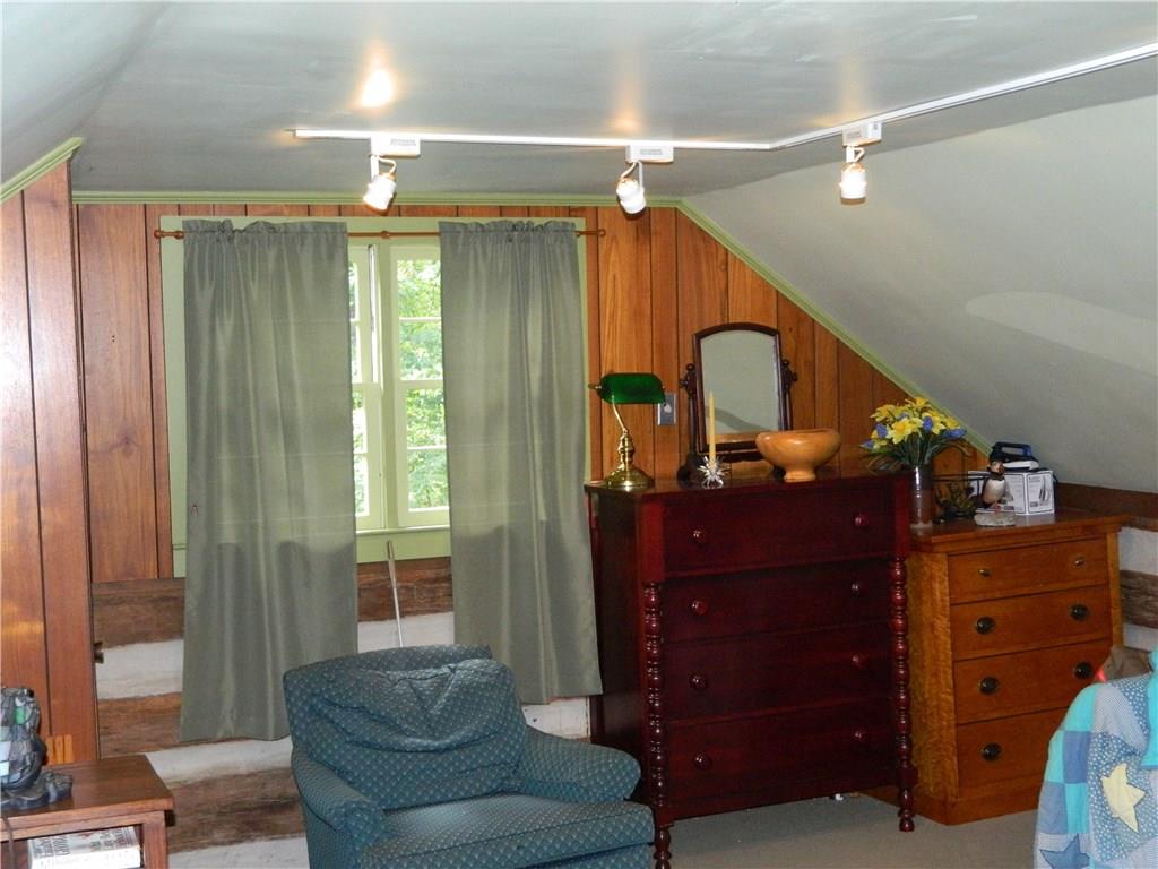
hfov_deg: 40.4
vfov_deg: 30.9
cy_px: 434
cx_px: 579
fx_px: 1572
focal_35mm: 47
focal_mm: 8.4
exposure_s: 1/50
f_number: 3.6
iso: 500
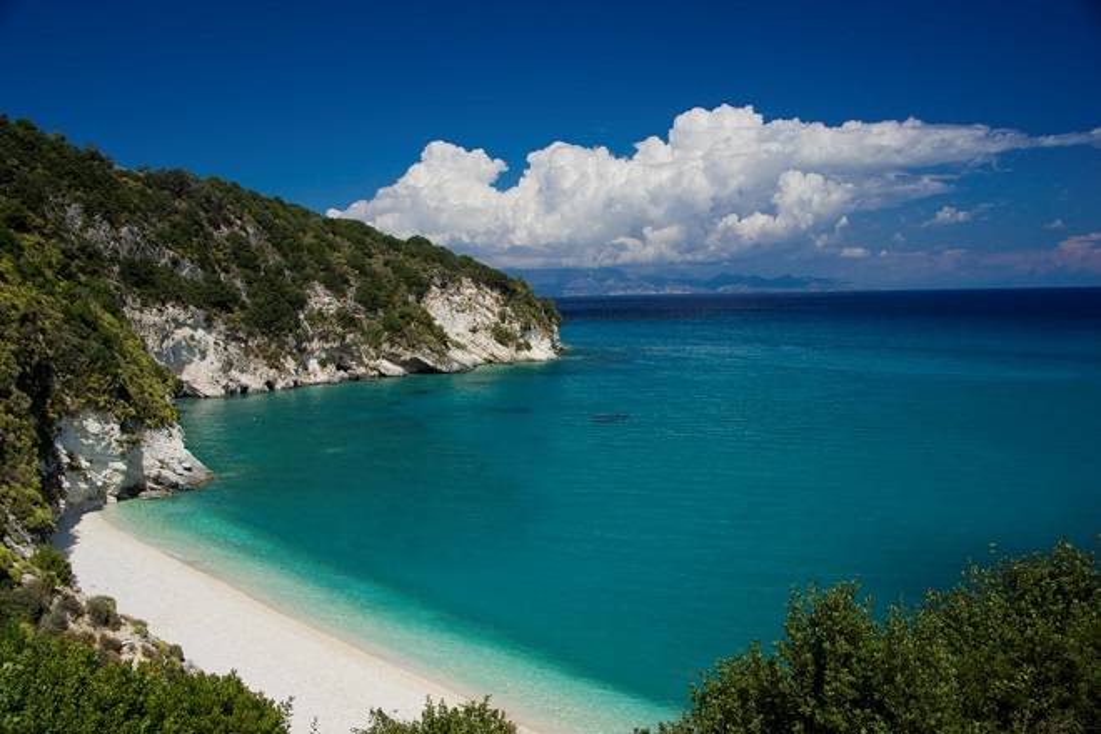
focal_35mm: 30
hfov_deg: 61.9
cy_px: 367
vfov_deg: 43.6
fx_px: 917
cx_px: 550
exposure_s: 1/320
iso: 160
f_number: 8
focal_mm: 20
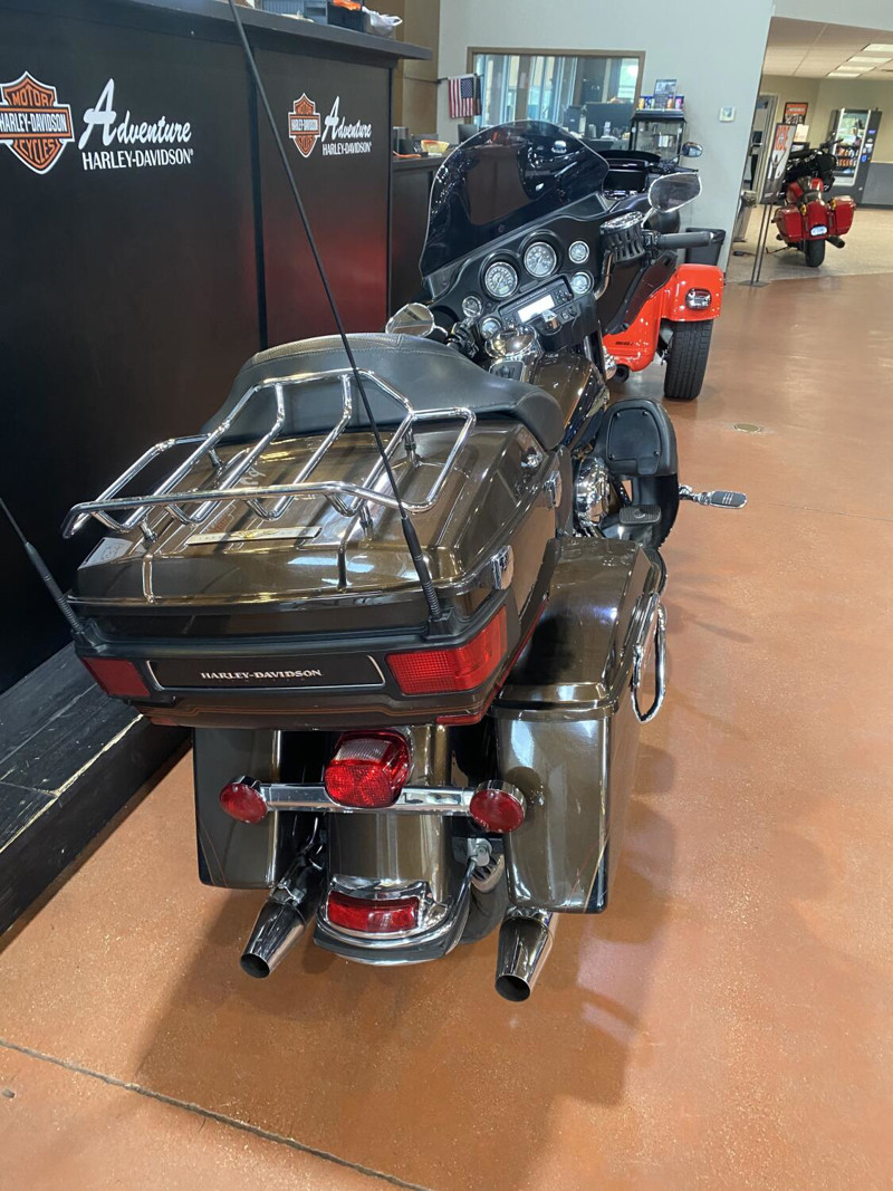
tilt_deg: -27.0
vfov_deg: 67.3
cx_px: 446
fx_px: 894
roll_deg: -2.1
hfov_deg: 53.1
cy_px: 596
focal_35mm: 26
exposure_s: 1/60
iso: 320
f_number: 1.8
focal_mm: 4.25
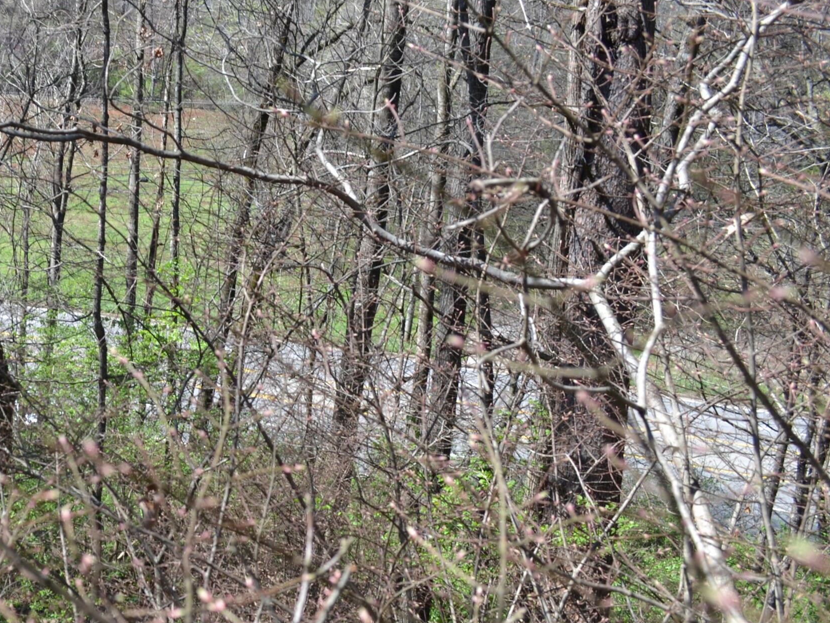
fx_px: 1127
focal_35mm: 47
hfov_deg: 37.7
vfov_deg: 30.7
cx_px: 83
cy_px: 408
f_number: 6.3
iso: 100
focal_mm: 18
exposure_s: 1/160
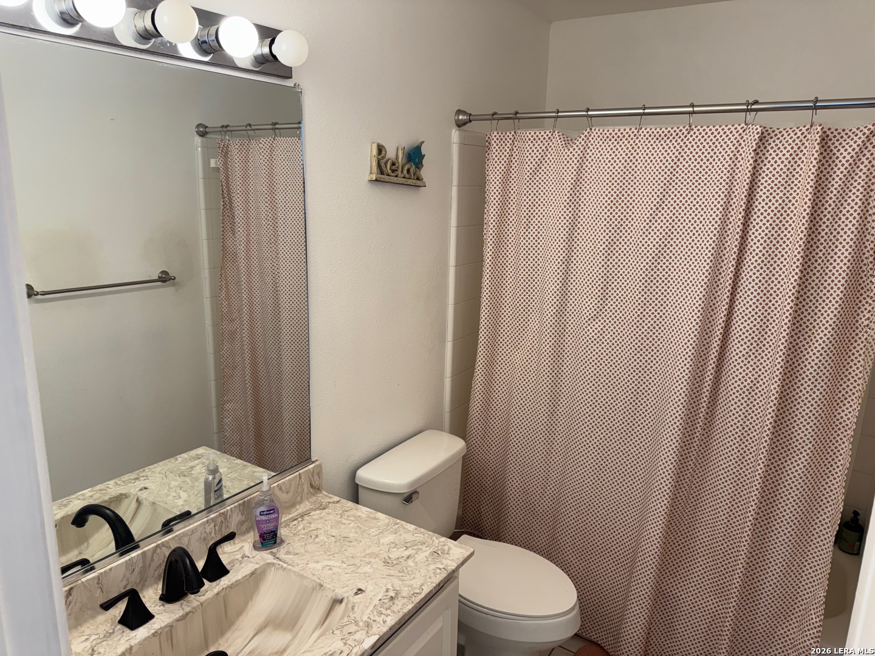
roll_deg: -2.1
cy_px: 328
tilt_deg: -14.0
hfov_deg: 71.6
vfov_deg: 56.8
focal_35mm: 24
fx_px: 607
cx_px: 438
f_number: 1.78
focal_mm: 6.76
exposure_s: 1/120
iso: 100
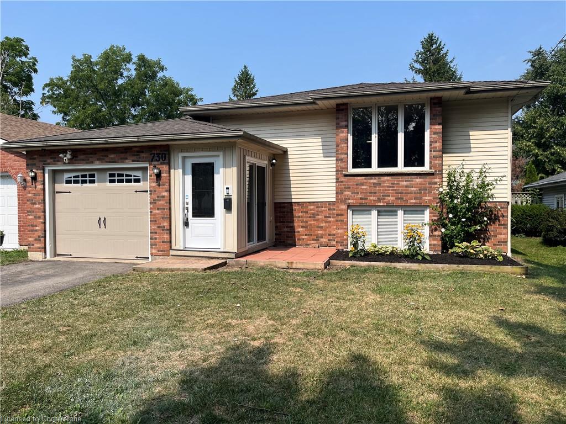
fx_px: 425
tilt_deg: -1.7
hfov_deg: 67.3
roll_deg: +0.3
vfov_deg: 53.1
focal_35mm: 26
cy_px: 212
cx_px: 283
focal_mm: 5.1
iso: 50
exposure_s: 1/3745
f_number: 1.6
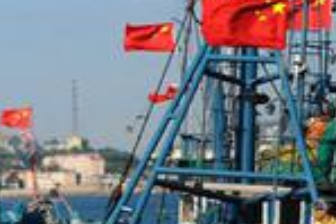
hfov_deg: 8.3
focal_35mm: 236
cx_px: -325
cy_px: 34
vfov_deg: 5.8
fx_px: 2200
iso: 200
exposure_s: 1/5000
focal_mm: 55
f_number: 2.8
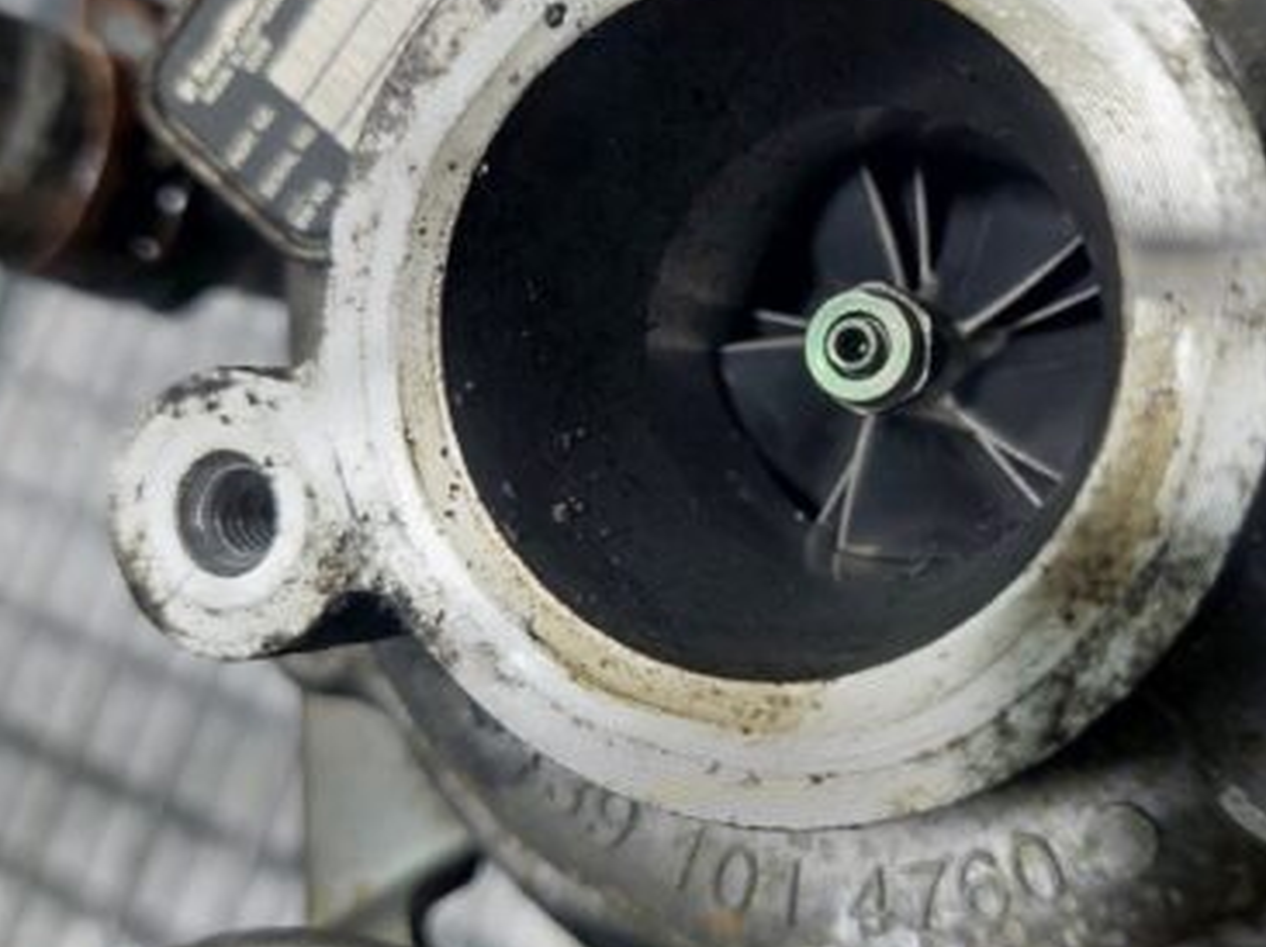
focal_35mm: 41
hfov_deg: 45.4
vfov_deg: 35.1
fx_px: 1498
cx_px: 785
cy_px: 446
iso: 64
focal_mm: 5.23
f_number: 1.8
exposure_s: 1/100
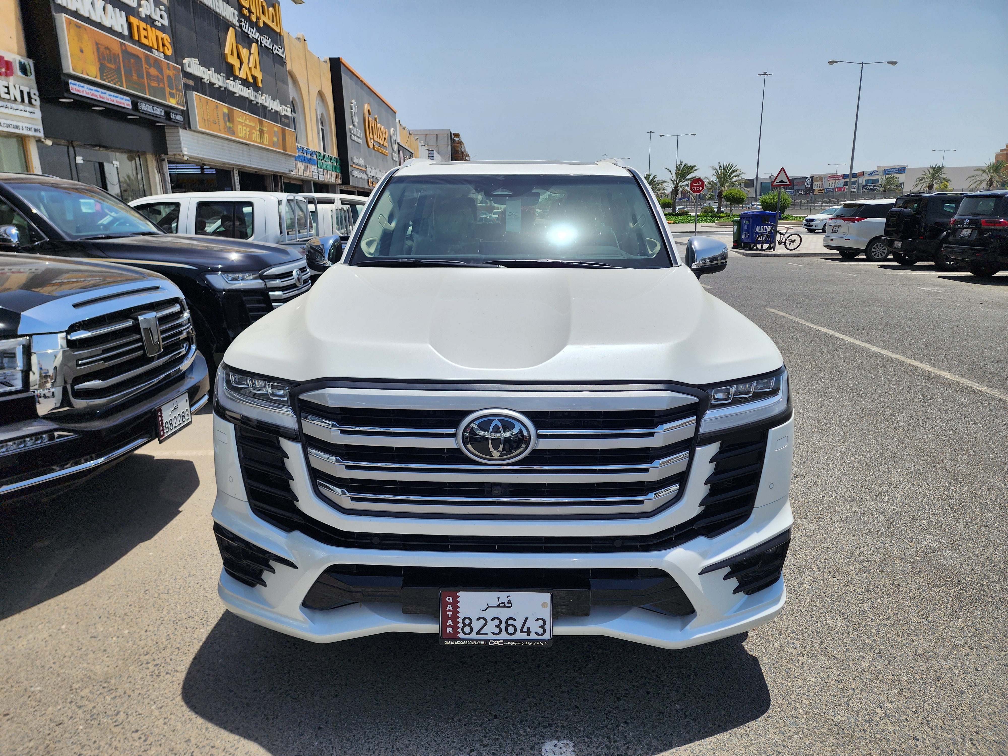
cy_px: 378
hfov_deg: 73.9
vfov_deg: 58.9
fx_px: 670
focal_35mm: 23
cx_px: 504
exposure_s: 1/1973
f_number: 1.8
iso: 12
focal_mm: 6.4
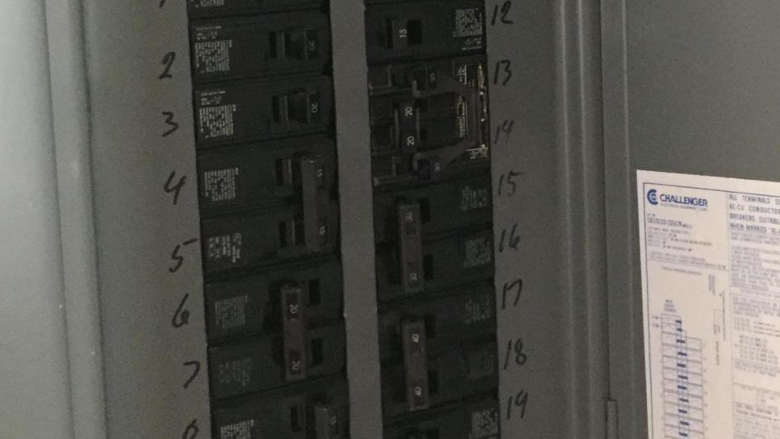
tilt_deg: -5.9
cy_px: 56
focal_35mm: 65
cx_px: 567
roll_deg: +1.5
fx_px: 1345
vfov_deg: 18.3
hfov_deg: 31.9
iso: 250
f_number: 2.2
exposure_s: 1/24
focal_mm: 4.15
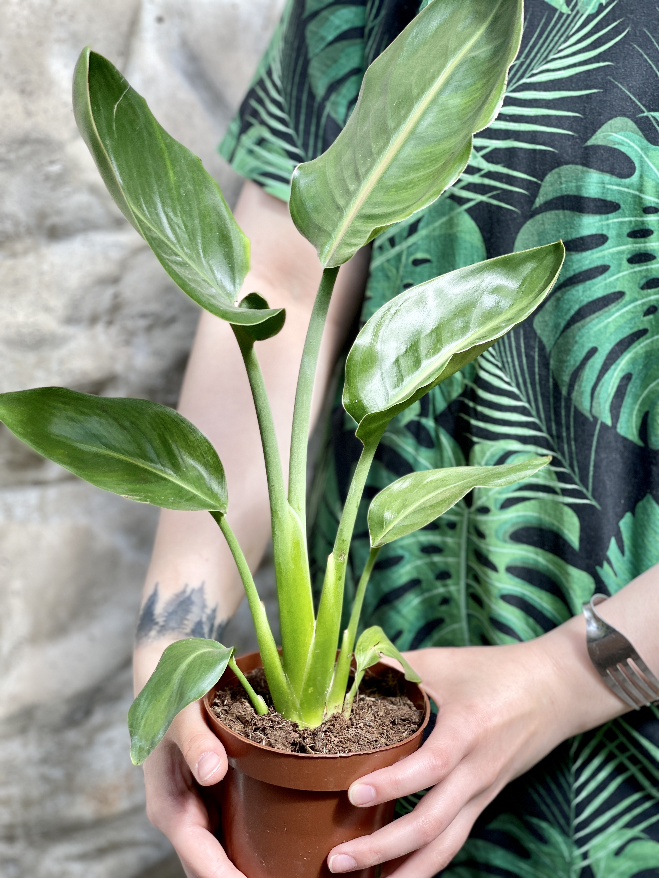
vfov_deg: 30.3
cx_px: 330
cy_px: 439
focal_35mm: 64
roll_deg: -0.4
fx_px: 1625
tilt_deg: -23.3
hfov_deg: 22.9
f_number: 2.2
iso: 25
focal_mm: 7.5
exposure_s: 1/241
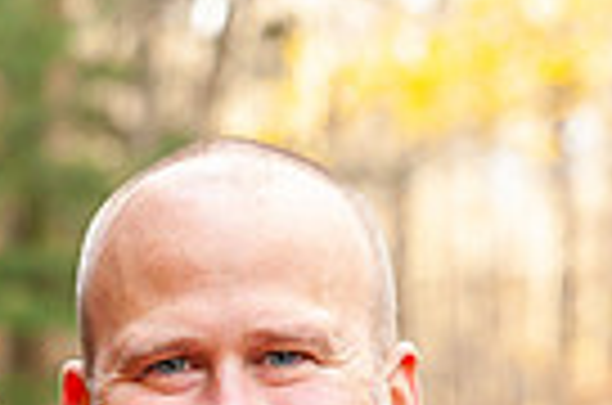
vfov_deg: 4.5
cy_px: 774
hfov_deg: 6.9
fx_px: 5071
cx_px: -94
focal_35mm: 299
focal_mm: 70
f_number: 4.5
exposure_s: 1/160
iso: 400
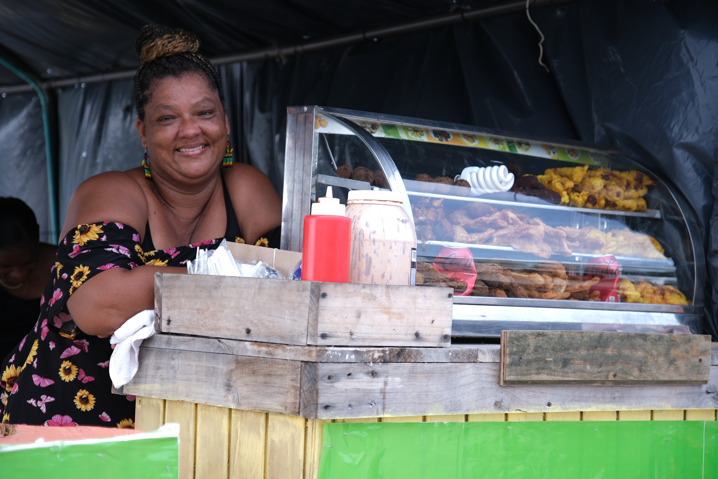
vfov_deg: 16.5
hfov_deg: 24.5
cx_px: 359
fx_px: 1655
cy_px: 240
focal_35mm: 83
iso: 100
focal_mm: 55
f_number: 2.8
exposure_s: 1/180
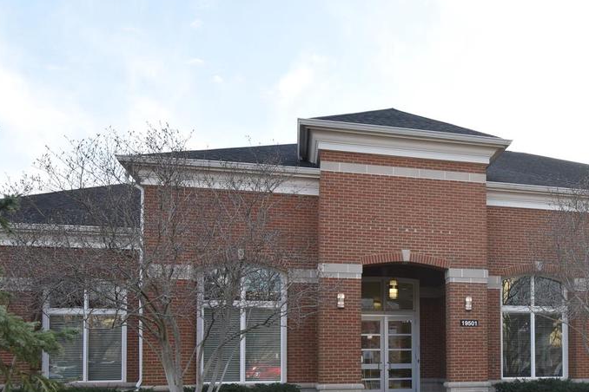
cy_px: 333
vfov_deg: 37.0
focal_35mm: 34
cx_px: 454
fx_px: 556
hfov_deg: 52.9
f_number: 14
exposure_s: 1/60
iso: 800
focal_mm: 16
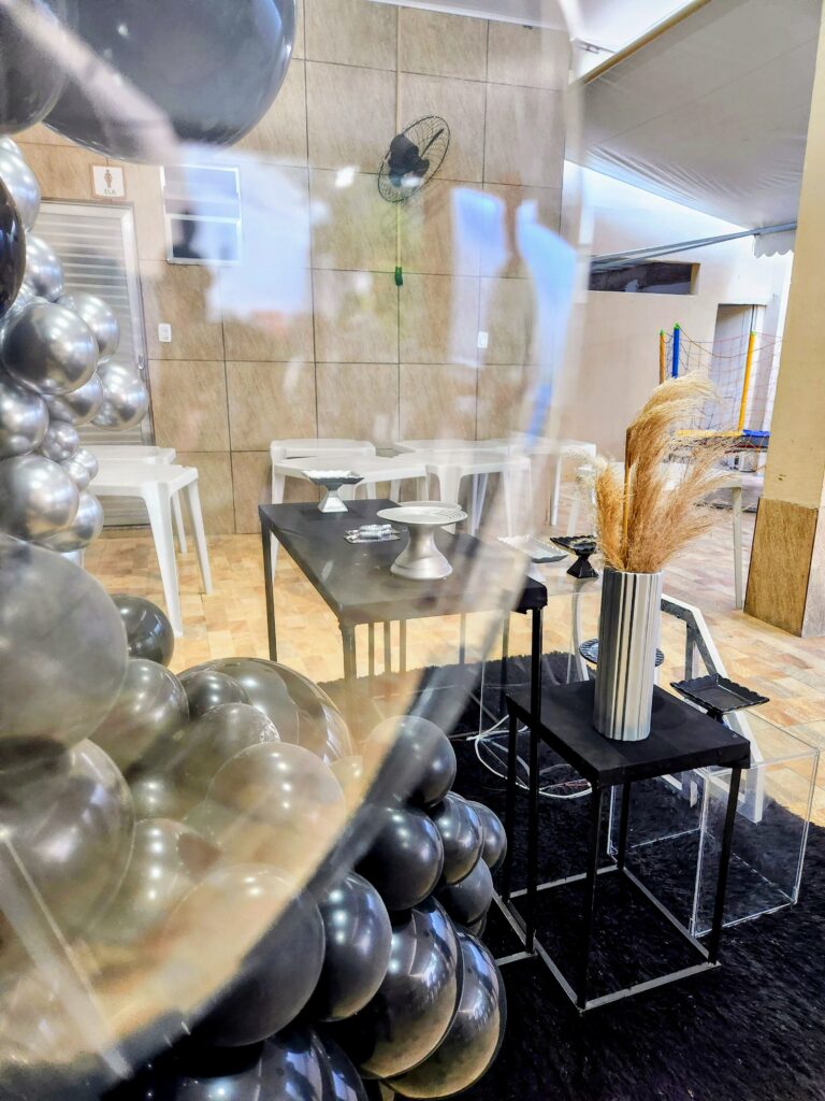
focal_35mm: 23
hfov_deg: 58.9
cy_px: 550
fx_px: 731
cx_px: 412
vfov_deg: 73.9
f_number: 1.8
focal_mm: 5.4
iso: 400
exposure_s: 1/120
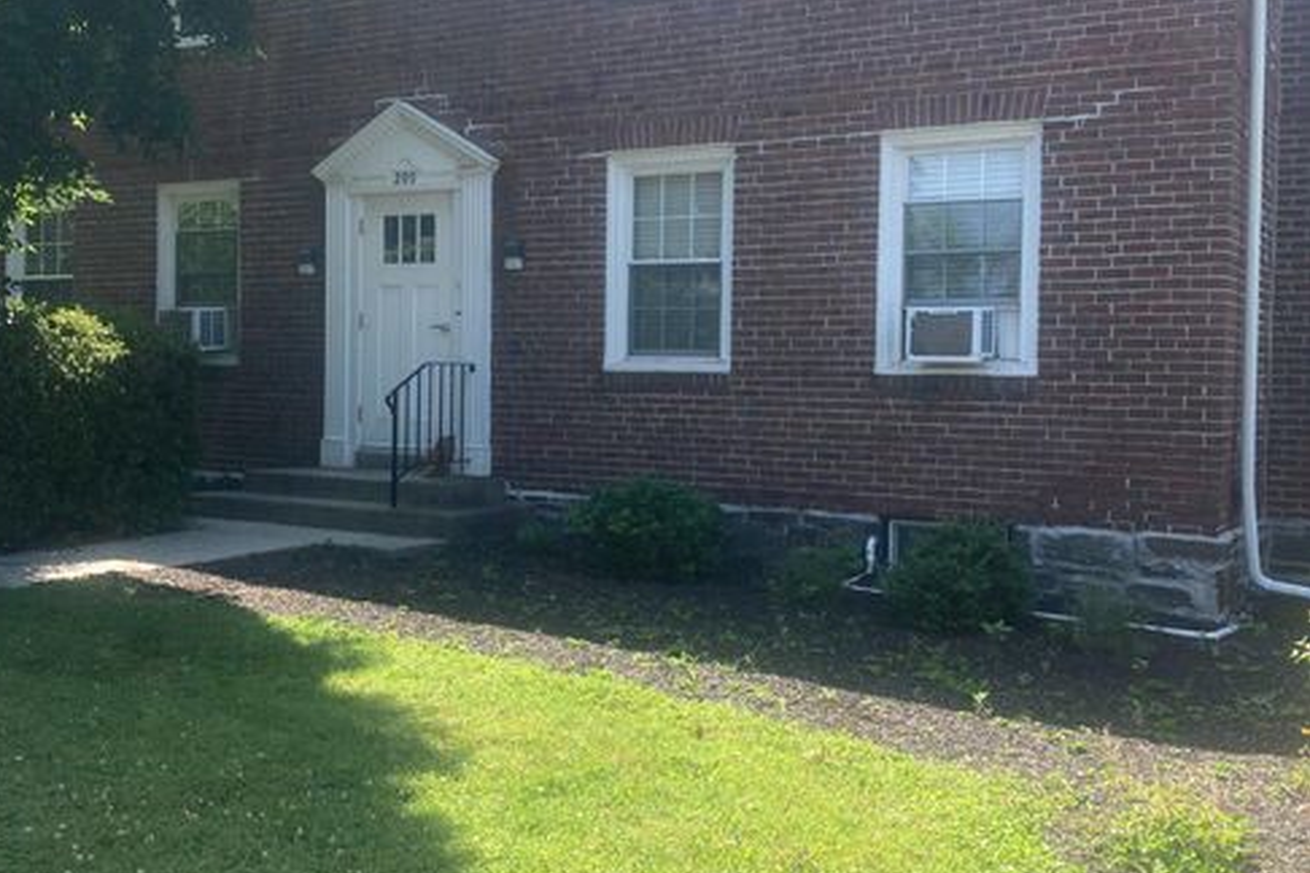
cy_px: 411
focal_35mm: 40
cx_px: 639
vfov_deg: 33.4
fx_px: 1455
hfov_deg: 48.5
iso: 20
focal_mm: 3.99
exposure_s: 1/656
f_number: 1.8
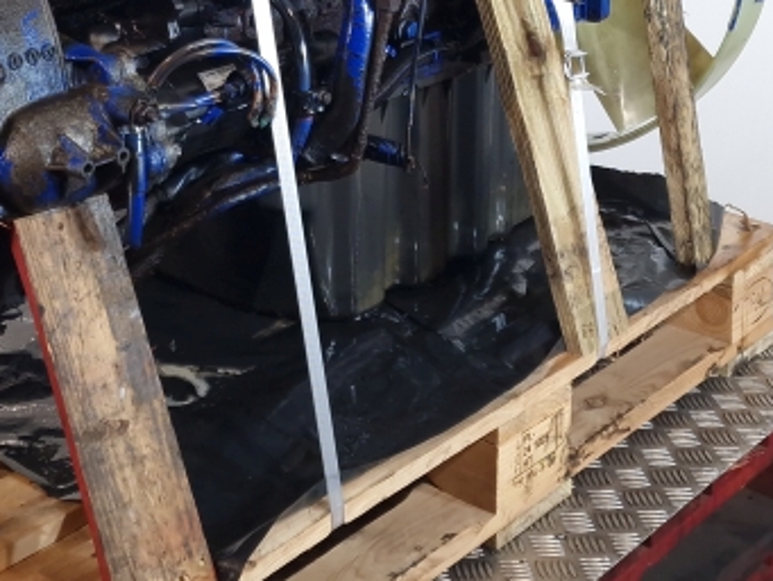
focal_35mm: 54
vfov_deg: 24.7
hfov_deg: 35.0
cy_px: -95
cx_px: 220
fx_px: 1206
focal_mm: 6.4
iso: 80
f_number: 1.8
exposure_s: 1/50
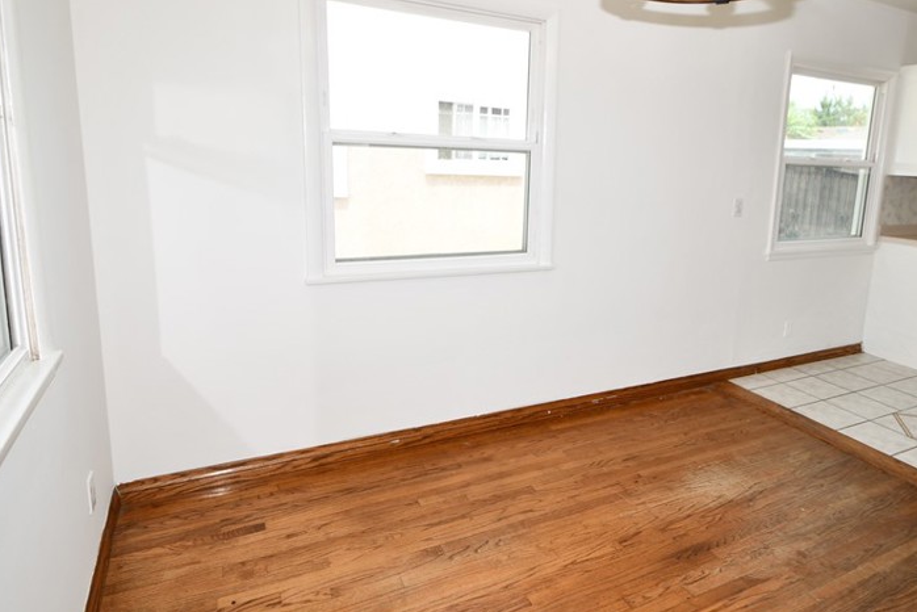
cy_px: 279
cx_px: 573
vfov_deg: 57.2
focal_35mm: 22
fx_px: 561
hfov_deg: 77.2
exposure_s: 1/125
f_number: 5.6
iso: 180
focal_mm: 10
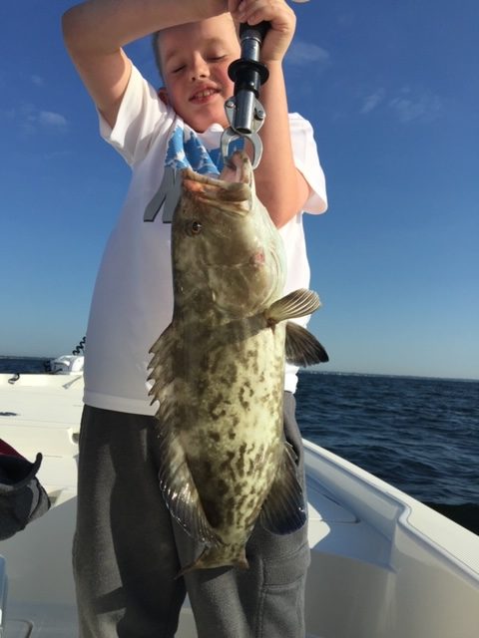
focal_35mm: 29
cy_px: 319
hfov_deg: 48.2
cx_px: 240
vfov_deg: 61.7
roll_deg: -1.0
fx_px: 535
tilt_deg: +4.9
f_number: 2.2
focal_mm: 4.15
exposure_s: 1/3968
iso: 32
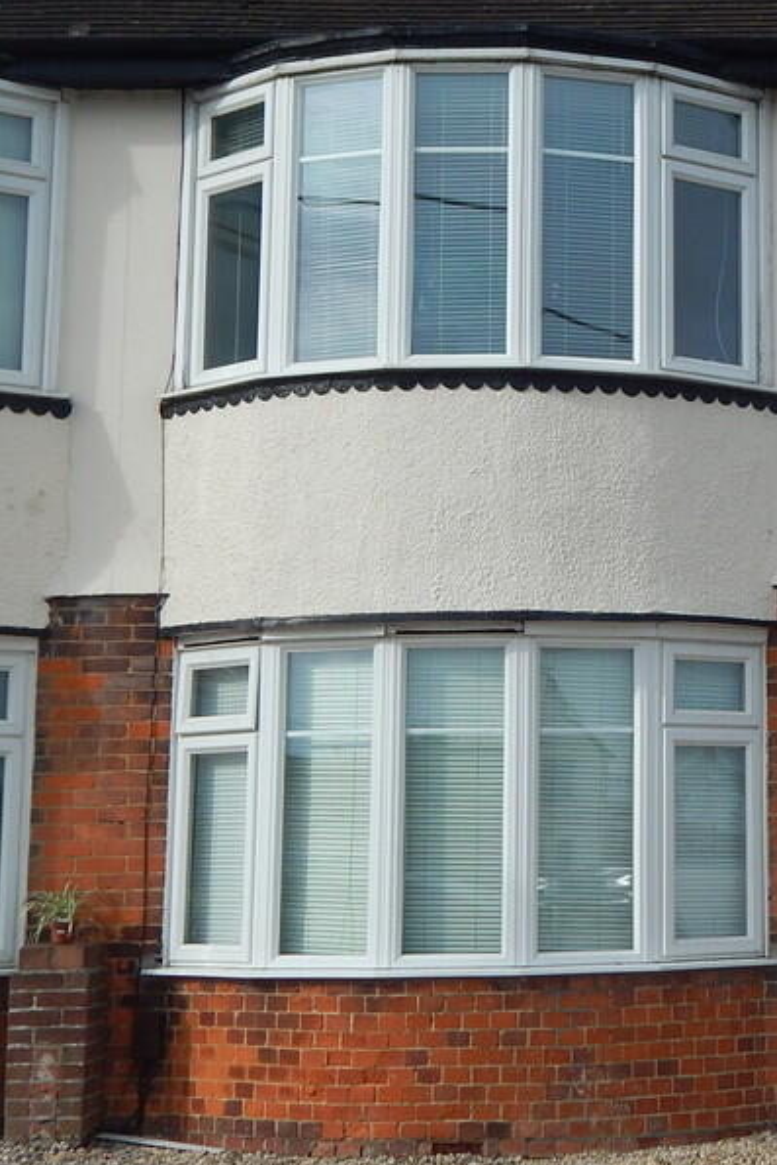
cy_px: 495
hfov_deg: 19.3
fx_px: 2200
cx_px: 812
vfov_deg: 29.6
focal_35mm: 68
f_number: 6.9
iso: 125
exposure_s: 1/400
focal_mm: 6.8
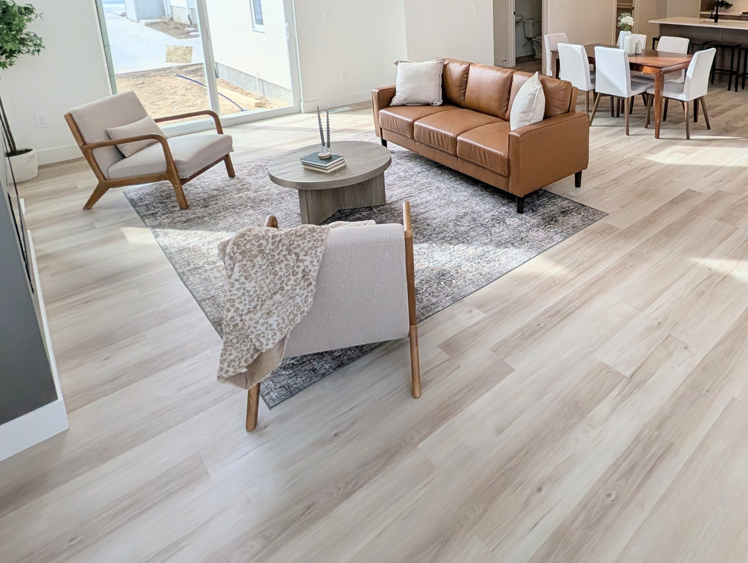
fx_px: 454
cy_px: 89
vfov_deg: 57.3
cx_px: 519
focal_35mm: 21
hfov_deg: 75.5
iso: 51
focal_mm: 2.02
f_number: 1.7
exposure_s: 1/1045
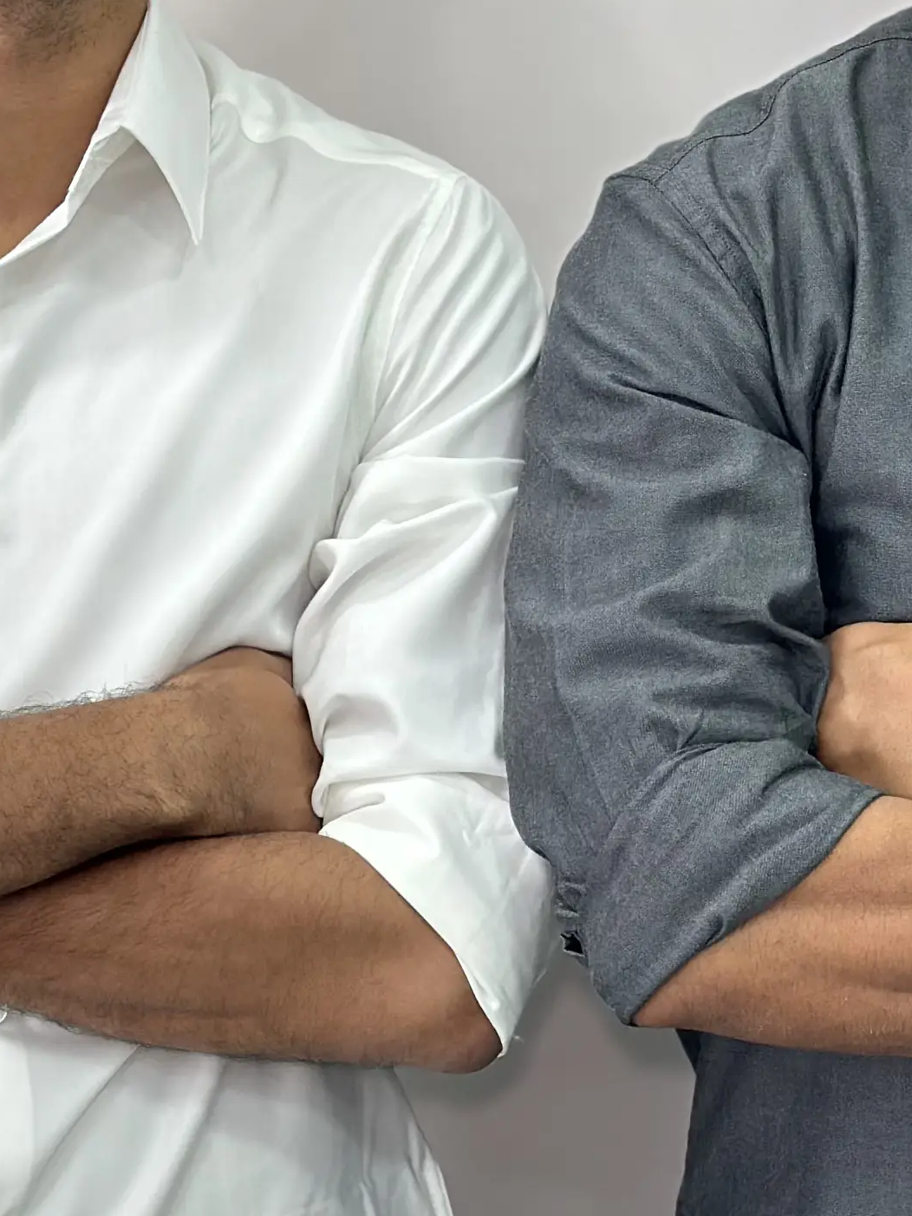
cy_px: 453
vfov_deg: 14.3
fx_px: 4846
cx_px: 629
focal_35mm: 138
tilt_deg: -7.2
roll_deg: -0.5
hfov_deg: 10.7
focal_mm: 6.86
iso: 100
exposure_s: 1/60
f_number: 1.78
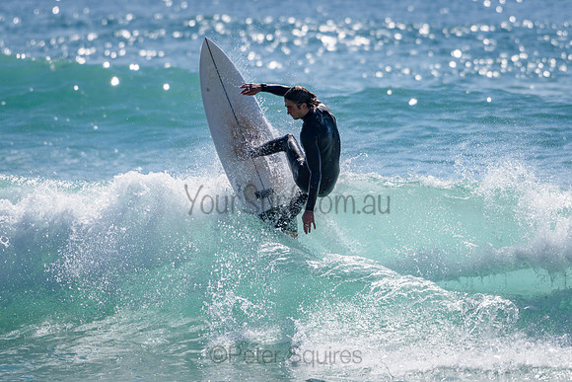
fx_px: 7168
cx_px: 299
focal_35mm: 451
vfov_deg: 3.0
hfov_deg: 4.6
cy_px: 154
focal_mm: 370
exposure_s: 1/2000
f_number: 5.6
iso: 90
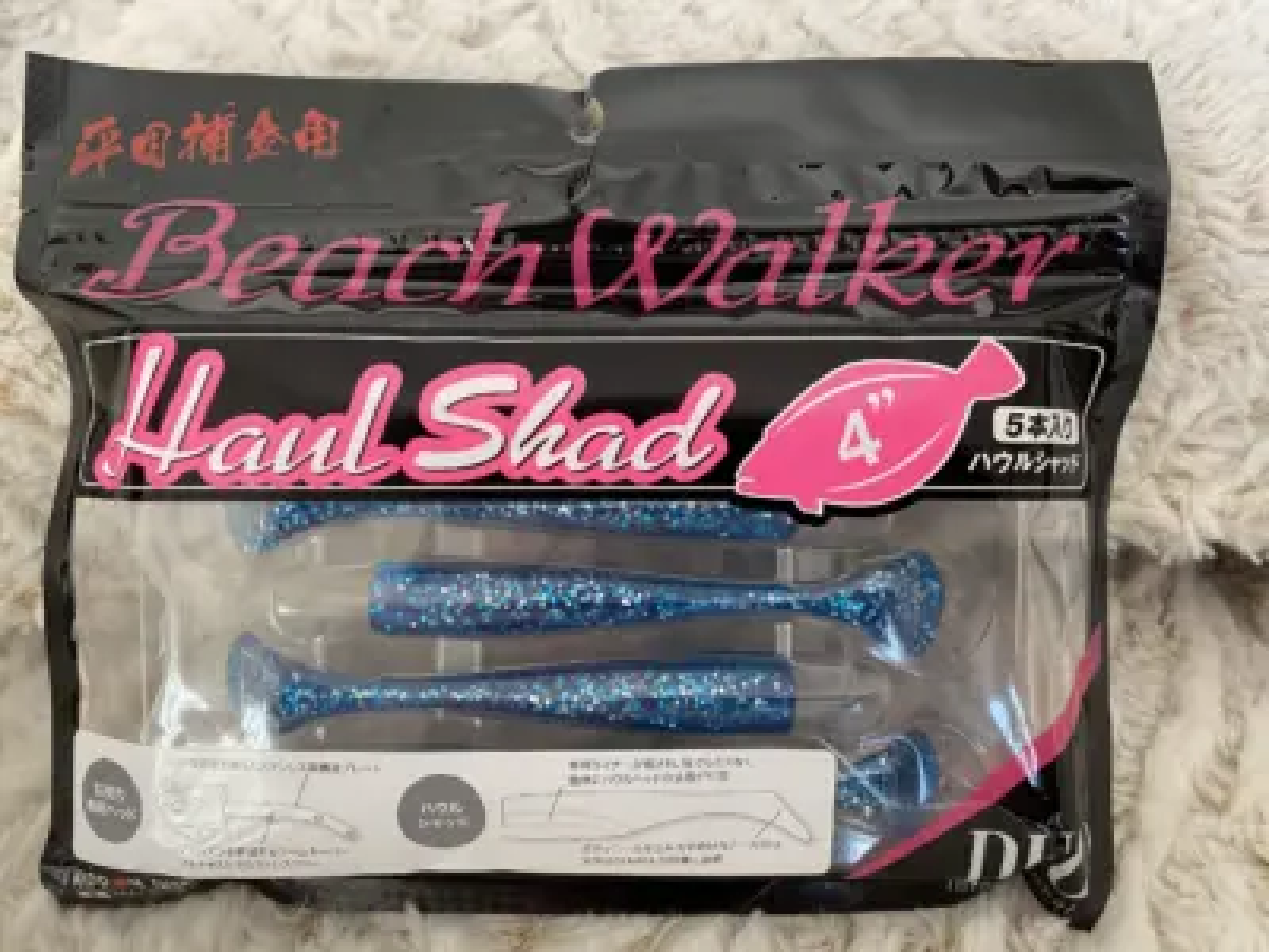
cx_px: 634
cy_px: 476
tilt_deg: -36.7
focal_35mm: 26
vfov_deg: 53.1
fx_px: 953
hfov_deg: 67.3
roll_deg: +0.3
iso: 125
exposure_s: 1/62
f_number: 1.8
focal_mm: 4.25
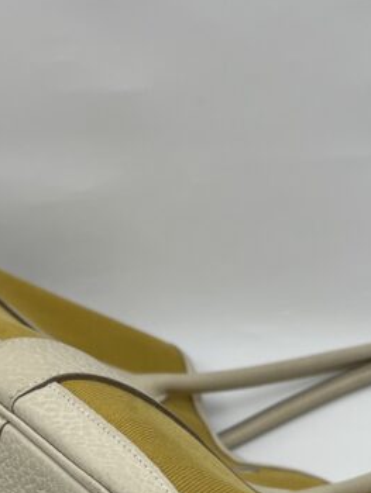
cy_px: 490
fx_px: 1085
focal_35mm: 76
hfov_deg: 19.4
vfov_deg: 24.5
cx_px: 131
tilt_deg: -34.5
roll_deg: +5.1
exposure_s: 1/448
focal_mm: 5.7
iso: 50
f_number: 1.5
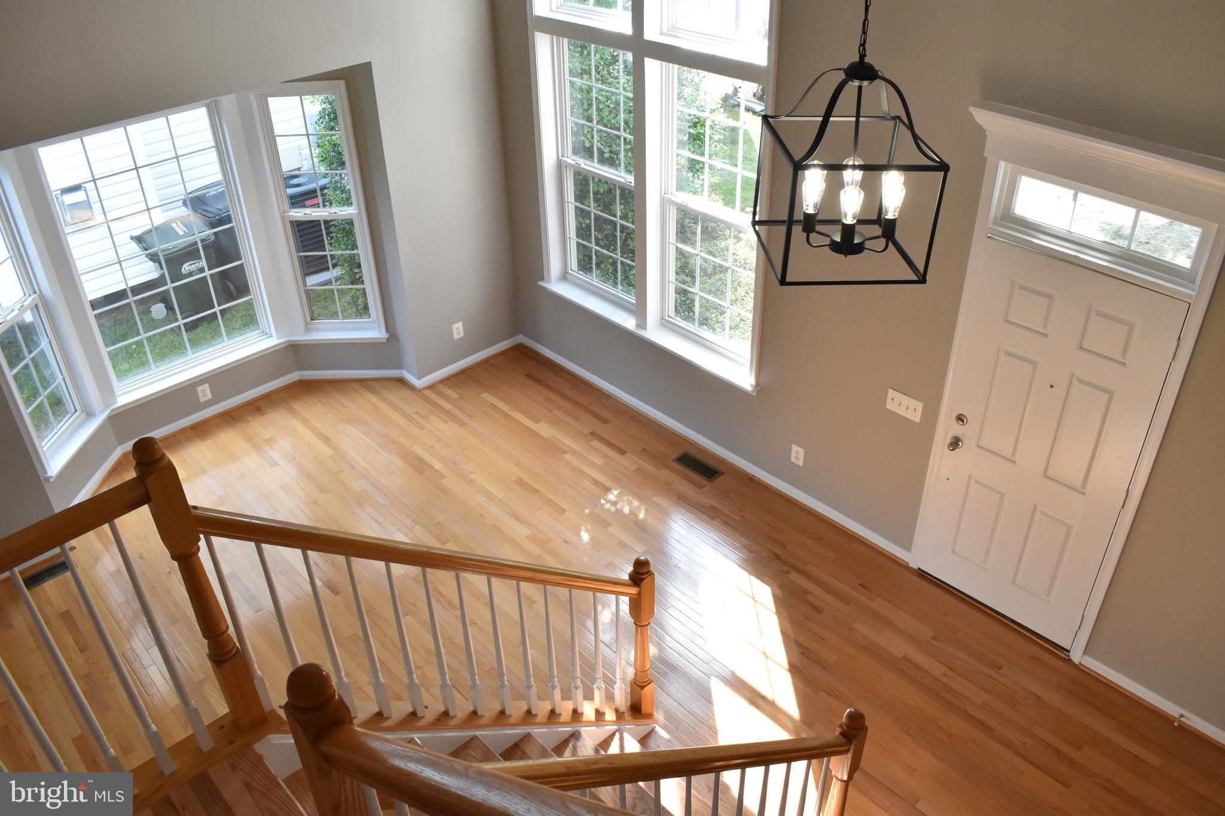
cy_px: 408
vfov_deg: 47.9
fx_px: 919
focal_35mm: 27
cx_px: 612
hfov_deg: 67.4
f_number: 7.1
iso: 1250
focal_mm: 18
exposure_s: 1/200
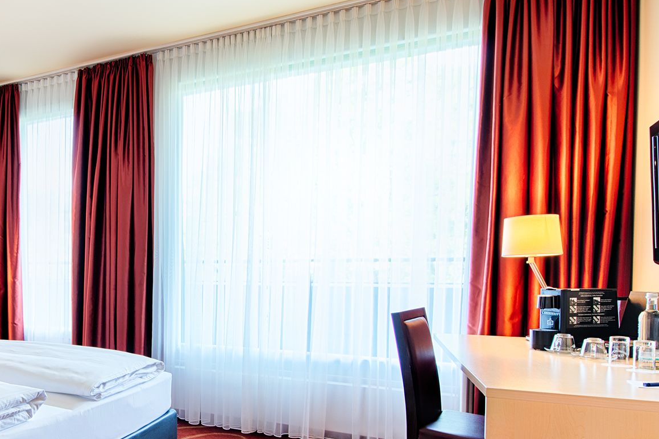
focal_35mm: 29
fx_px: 531
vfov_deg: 44.3
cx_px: 105
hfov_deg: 57.4
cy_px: 294
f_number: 8
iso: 100
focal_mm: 14
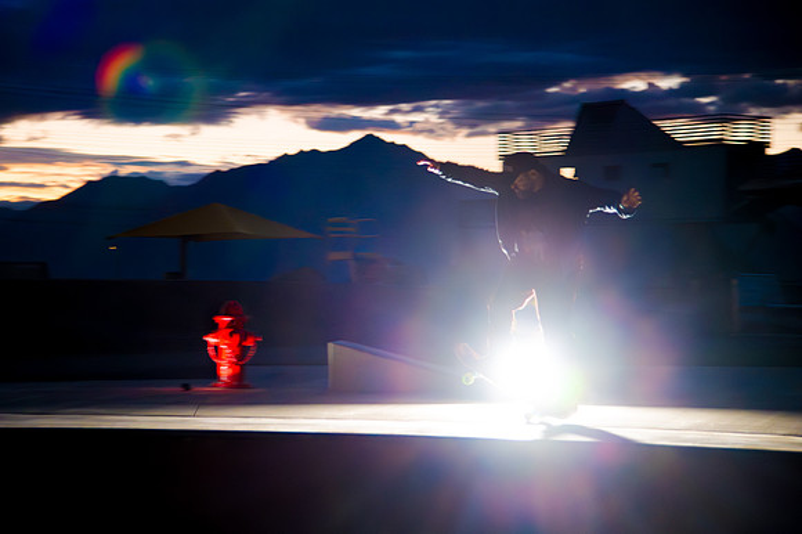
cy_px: 228
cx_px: 340
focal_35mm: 99
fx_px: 2207
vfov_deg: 13.8
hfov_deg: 20.6
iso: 5000
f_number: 4
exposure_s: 1/50
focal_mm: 85
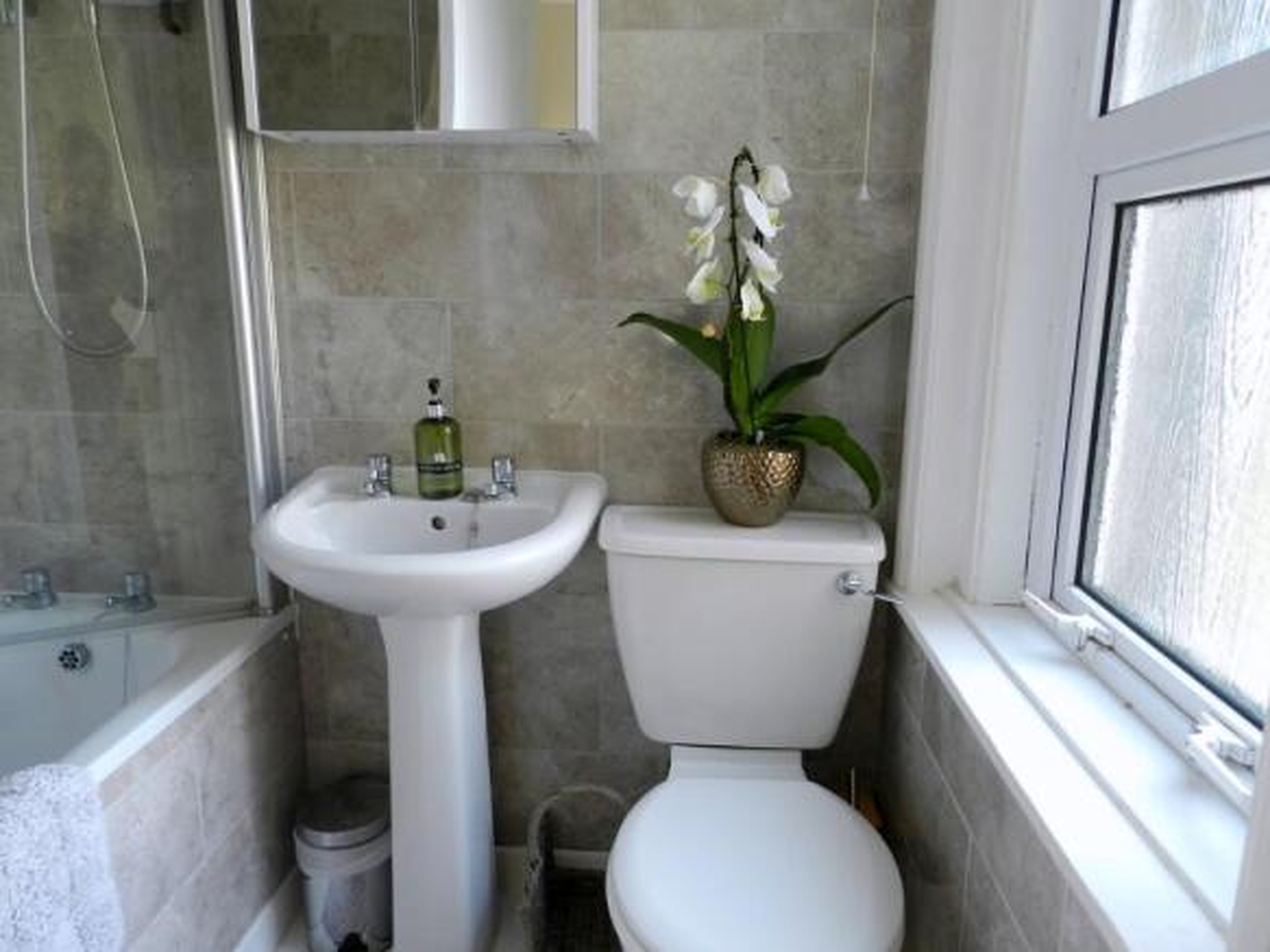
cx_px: 635
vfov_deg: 58.9
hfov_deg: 73.9
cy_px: 476
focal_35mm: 23
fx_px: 844
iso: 160
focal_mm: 4
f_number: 3.4
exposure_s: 1/30
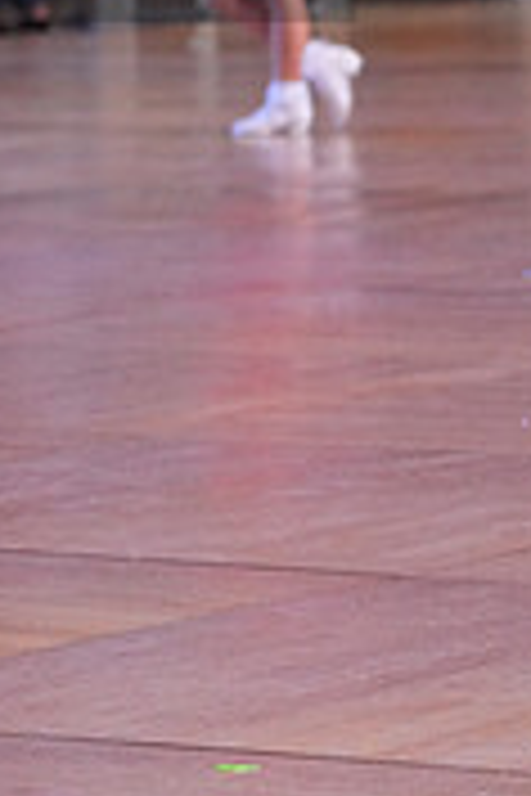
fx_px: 5885
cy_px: -126
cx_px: -263
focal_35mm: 266
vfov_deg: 7.7
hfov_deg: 5.1
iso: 2500
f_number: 4
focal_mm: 81
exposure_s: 1/400
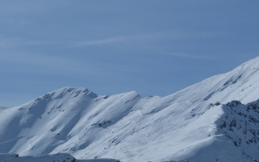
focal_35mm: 311
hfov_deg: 6.8
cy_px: 47
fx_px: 2195
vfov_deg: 4.2
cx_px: 154
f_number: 5.6
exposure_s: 1/1600
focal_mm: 38.6
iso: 80
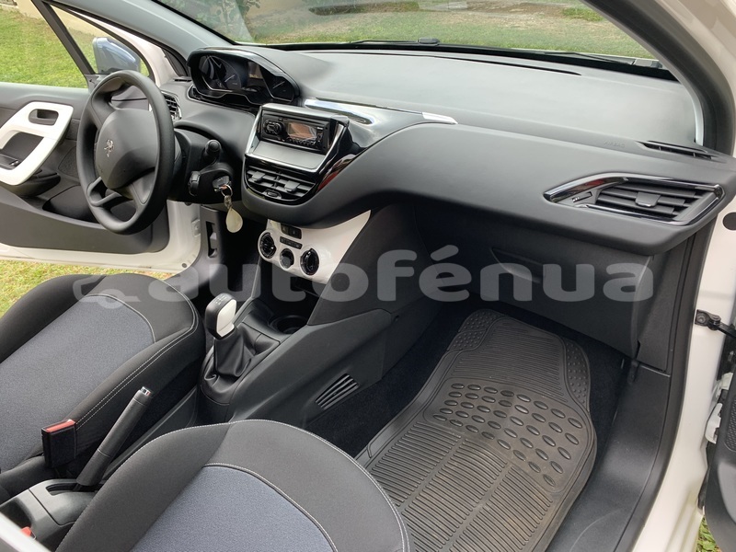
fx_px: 553
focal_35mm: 26
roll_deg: +5.0
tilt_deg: -33.1
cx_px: 368
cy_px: 276
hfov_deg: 67.3
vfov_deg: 53.1
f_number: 1.8
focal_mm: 4.25
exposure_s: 1/121
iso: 50
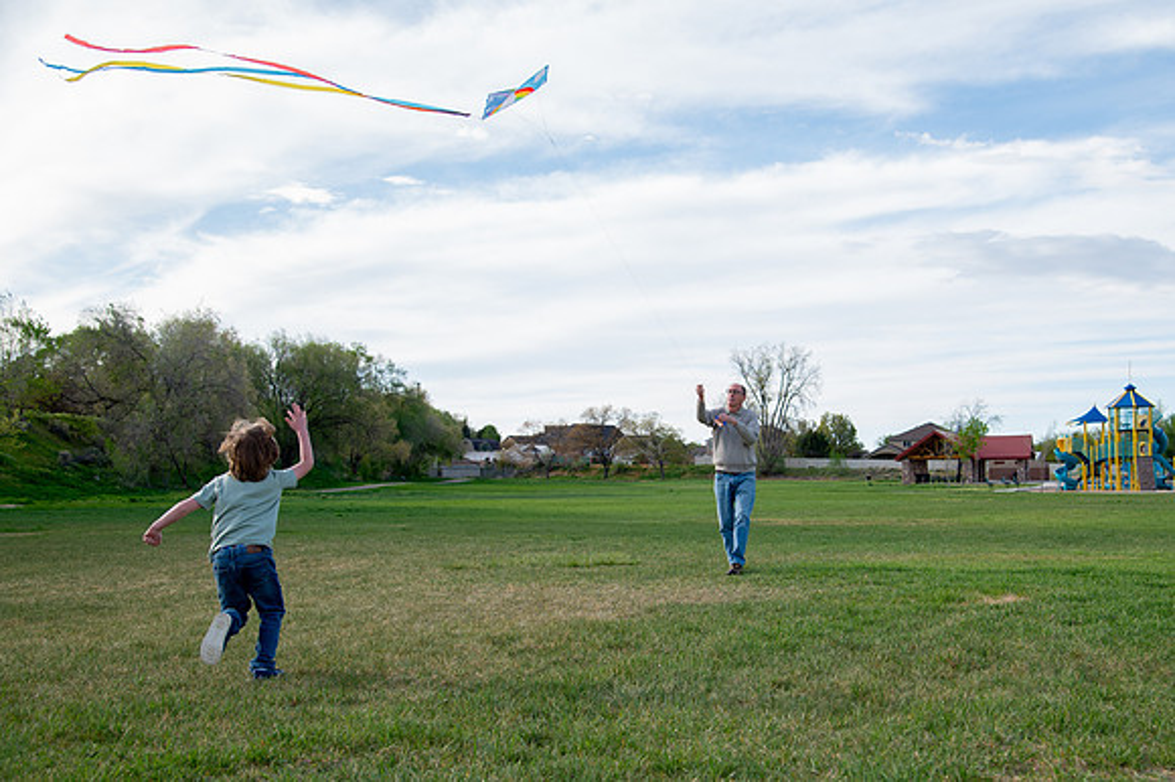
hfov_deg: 45.1
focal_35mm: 43
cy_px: 445
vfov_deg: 30.9
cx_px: 669
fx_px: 1412
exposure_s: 1/400
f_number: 5
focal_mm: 38
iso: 200
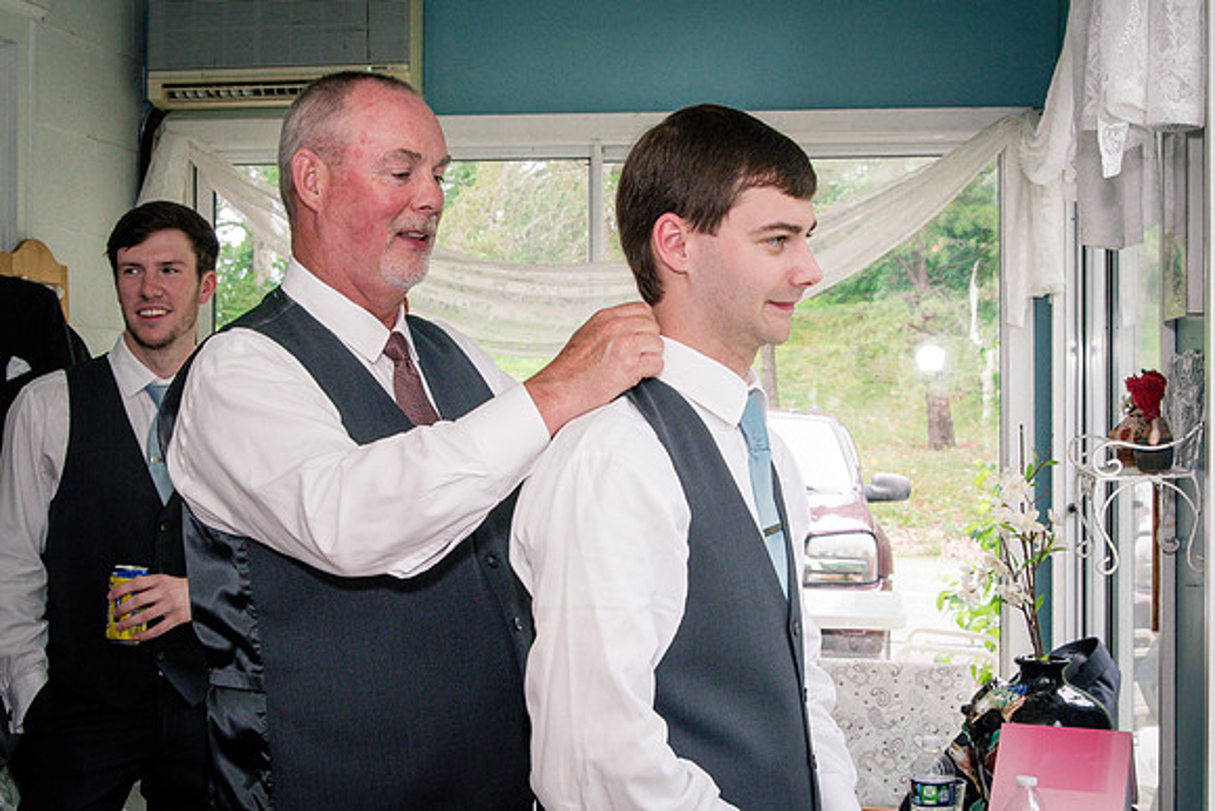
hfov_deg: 35.9
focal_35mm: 56
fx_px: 1876
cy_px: 406
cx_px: 608
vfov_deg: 24.4
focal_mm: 35
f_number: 10
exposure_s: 1/100
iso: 1250
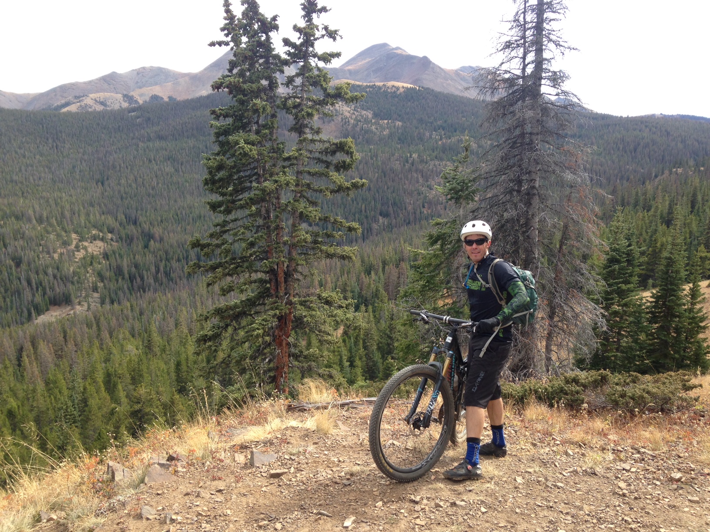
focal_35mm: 33
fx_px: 677
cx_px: 355
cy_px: 266
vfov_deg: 42.9
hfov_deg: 55.4
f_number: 2.4
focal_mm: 4.12
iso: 50
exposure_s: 1/493
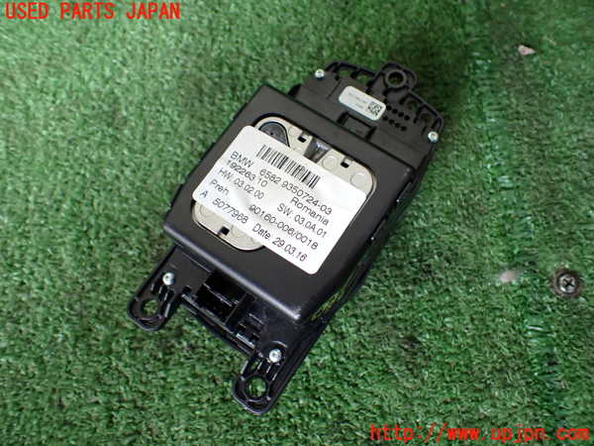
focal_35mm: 30
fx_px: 515
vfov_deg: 46.8
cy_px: 223
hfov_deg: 60.0
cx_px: 297
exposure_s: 1/125
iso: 320
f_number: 2.3
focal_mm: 5.4
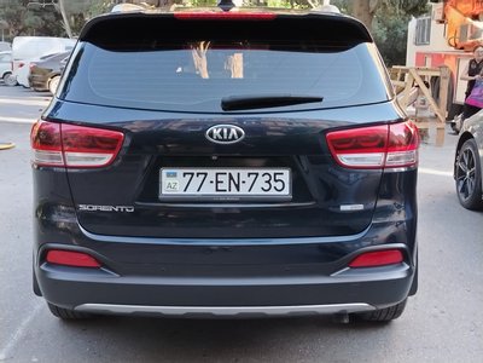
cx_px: 242
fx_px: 656
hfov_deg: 40.4
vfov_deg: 30.9
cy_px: 182
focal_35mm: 47
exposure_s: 1/100
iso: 269
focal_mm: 5.25
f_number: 1.75
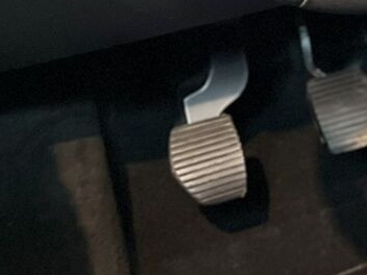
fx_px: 1336
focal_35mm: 126
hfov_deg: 12.3
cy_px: -197
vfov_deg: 11.1
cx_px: 889
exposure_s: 1/60
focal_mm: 5.7
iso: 250
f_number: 1.5
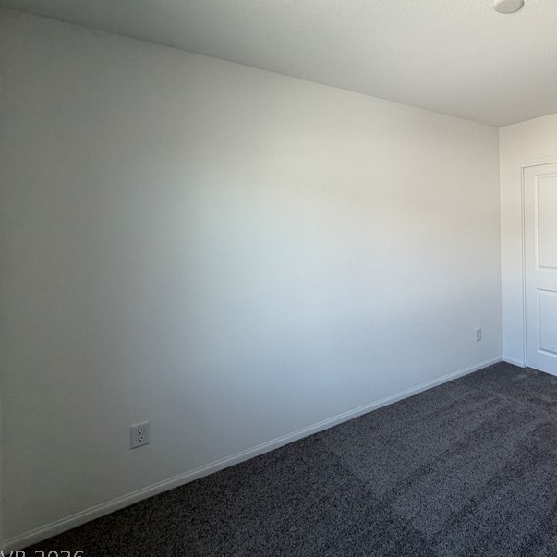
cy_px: 219
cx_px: 457
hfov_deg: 64.7
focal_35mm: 21
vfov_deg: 71.3
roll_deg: +0.2
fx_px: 382
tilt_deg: +0.9
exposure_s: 1/121
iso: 100
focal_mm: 2.22
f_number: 2.2
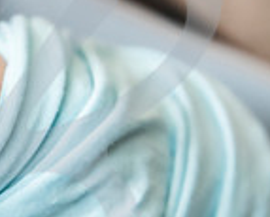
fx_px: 1217
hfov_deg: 12.3
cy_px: 159
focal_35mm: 152
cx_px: -77
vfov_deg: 10.2
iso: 1000
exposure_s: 1/125
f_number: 2.8
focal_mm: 40
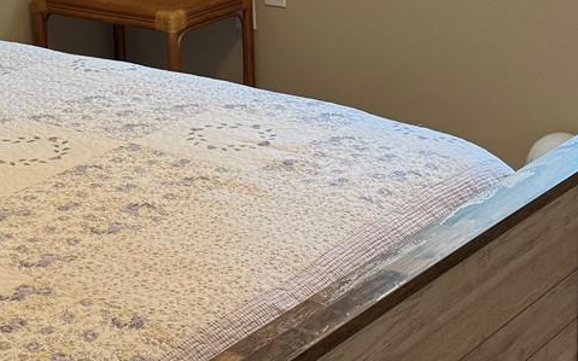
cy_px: 42
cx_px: 257
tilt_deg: -14.7
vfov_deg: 15.2
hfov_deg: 24.4
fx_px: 1338
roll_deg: +1.1
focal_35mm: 85
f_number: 1.78
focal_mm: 6.76
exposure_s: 1/60
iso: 160
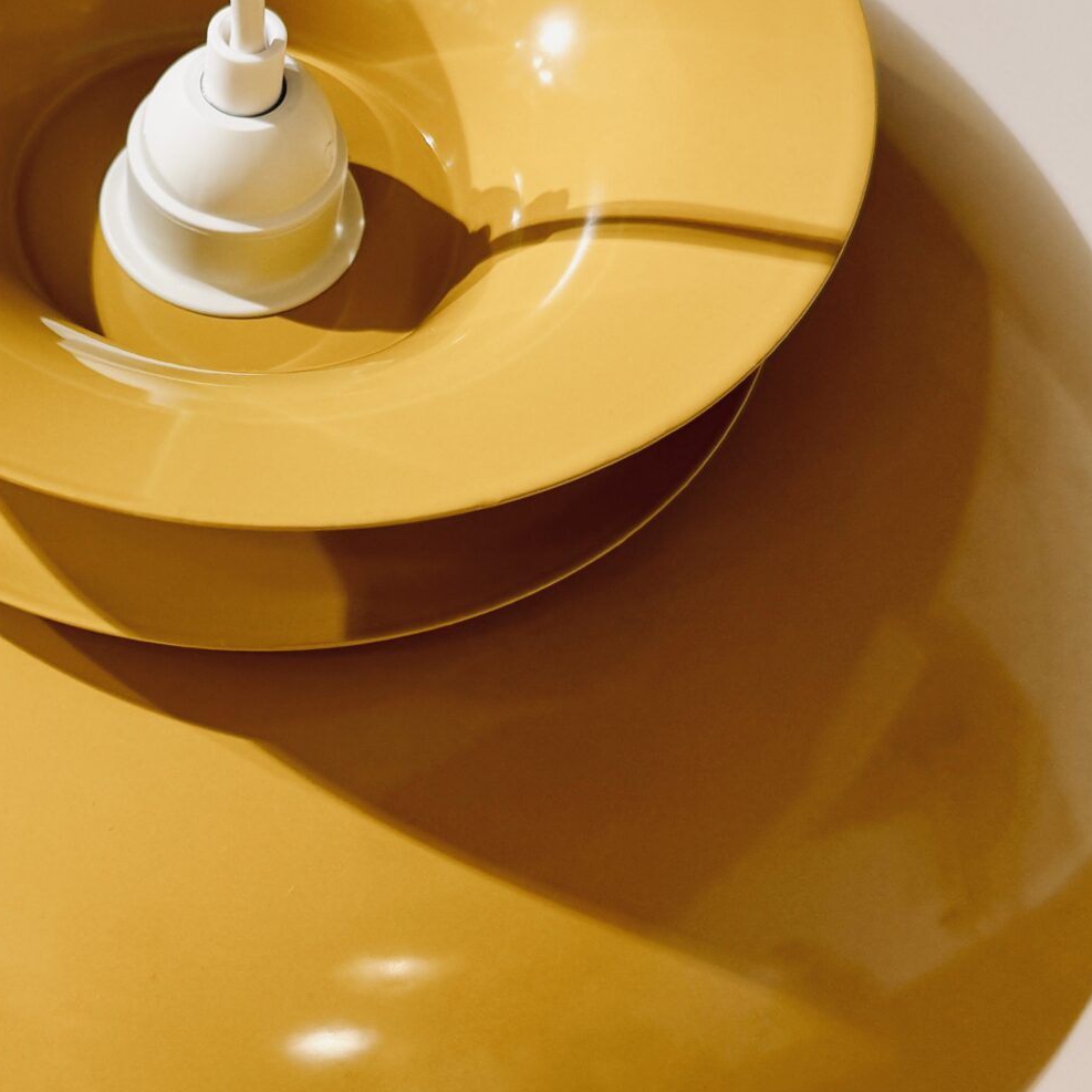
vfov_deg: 30.9
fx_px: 1963
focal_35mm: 55
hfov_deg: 30.3
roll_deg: -4.0
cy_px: 371
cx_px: 199
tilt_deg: -14.7
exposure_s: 1/100
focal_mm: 6.76
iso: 100
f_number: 1.78
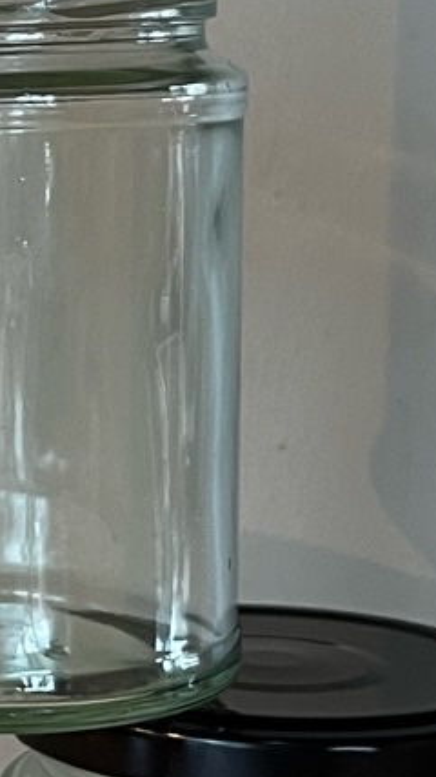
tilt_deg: -7.2
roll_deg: +0.4
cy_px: 334
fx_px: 2797
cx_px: -380
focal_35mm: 136
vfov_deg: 15.8
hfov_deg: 8.5
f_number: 1.6
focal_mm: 5.1
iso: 160
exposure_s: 1/50
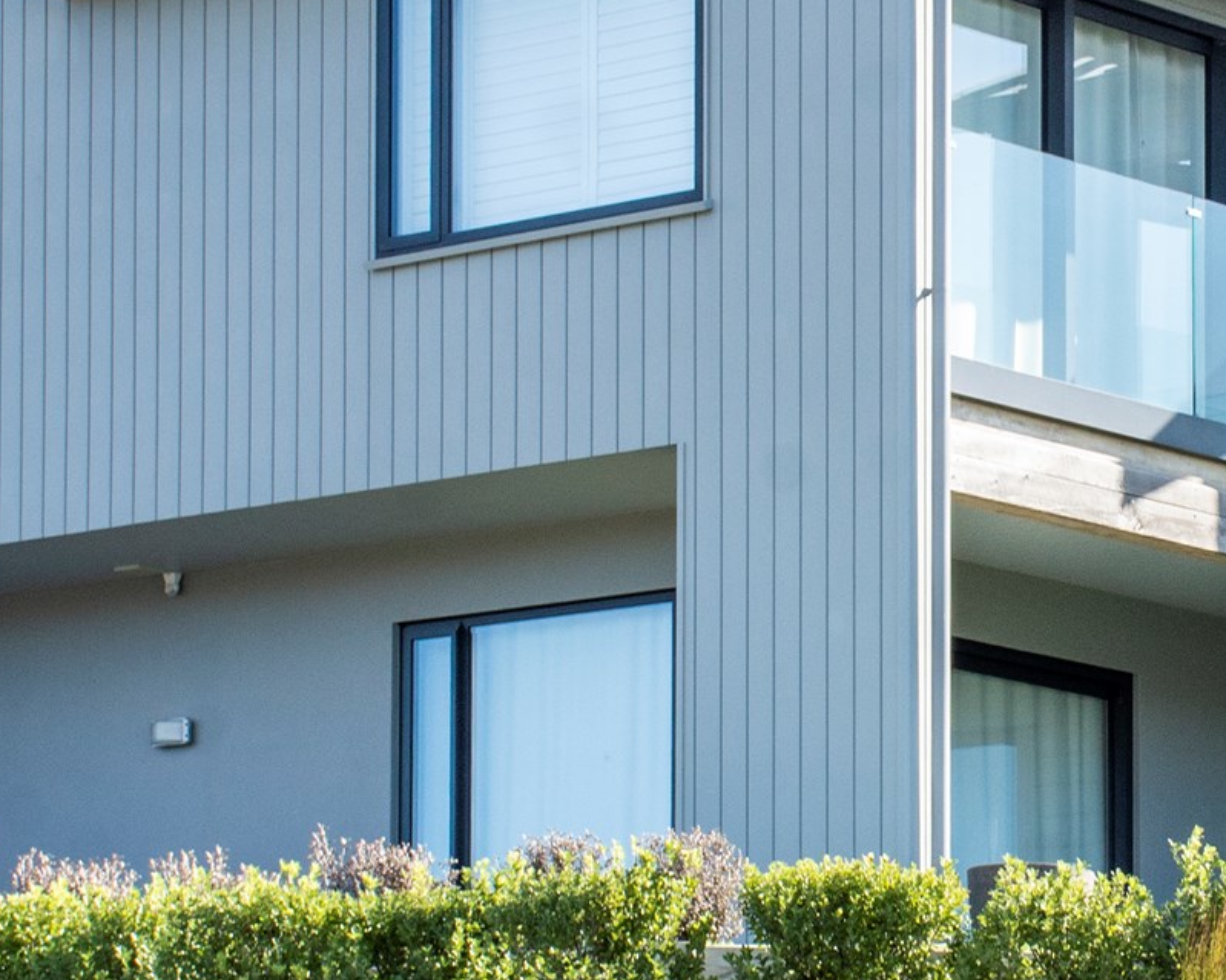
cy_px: 418
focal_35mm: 198
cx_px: 1151
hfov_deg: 9.7
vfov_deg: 7.8
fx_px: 7184
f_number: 11
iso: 400
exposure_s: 1/200
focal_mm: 40
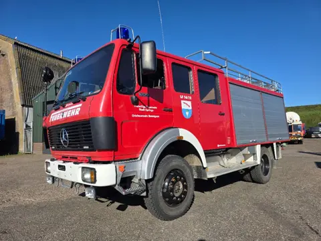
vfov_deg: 58.9
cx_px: 160
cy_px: 120
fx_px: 213
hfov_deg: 73.9
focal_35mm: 23
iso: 80
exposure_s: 1/6574
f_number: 1.7
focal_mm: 6.3
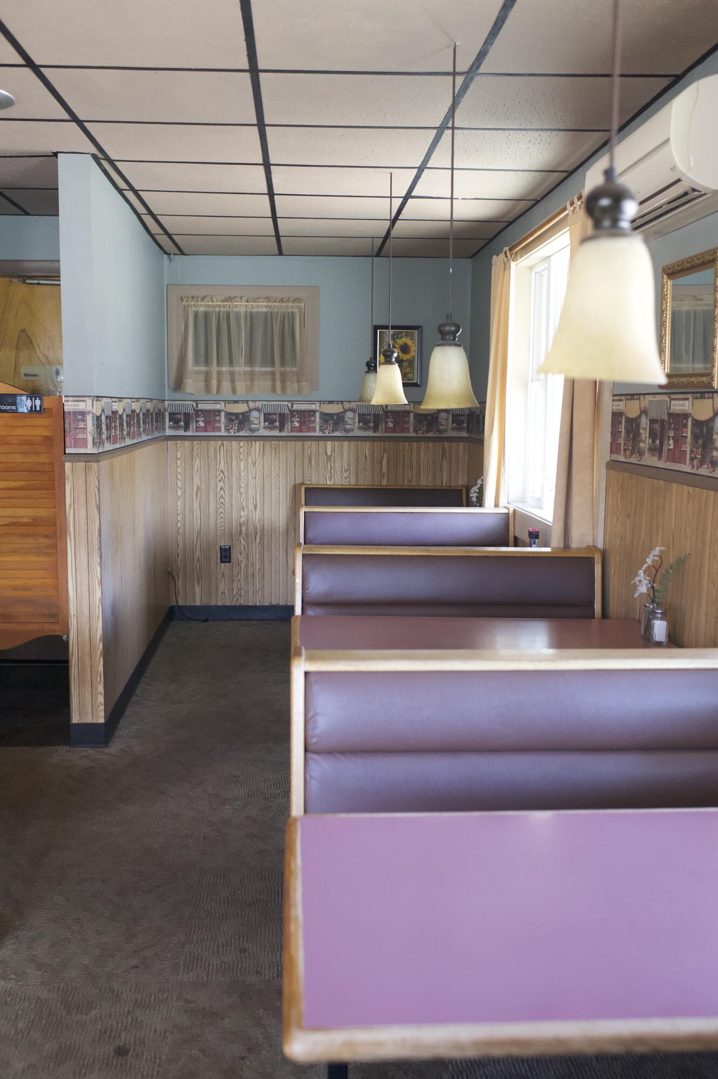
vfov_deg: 54.5
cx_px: 359
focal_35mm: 35
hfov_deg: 37.8
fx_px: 1049
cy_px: 540
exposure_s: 1/400
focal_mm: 35
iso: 6400
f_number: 3.5
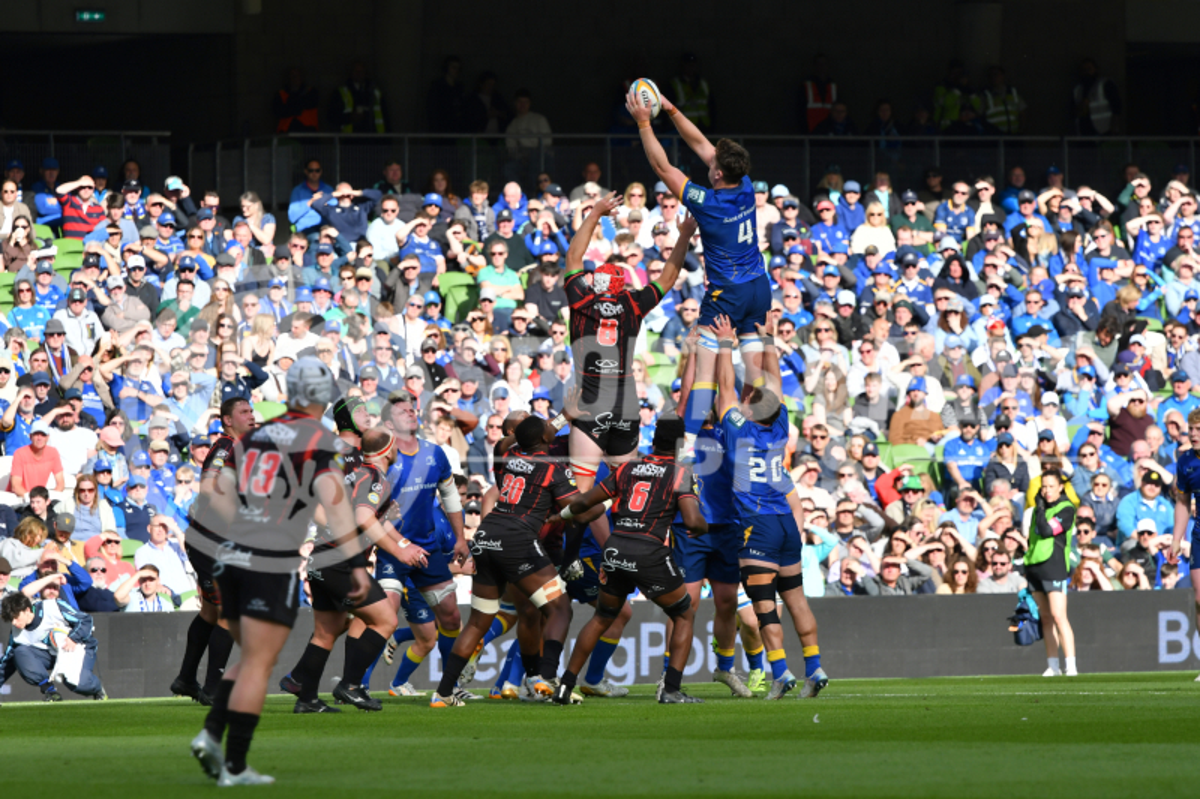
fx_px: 10497
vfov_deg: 4.4
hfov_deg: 6.5
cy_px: 400
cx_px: 600
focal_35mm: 315
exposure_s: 1/1600
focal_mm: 210
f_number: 4
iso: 200
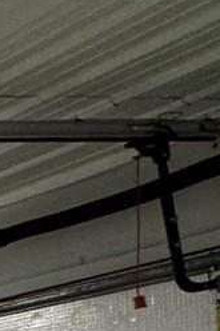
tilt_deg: -0.8
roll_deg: +0.8
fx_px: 863
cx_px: -708
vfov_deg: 19.2
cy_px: 487
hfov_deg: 7.7
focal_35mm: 94
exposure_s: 1/60
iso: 250
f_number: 2.2
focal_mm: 2.22
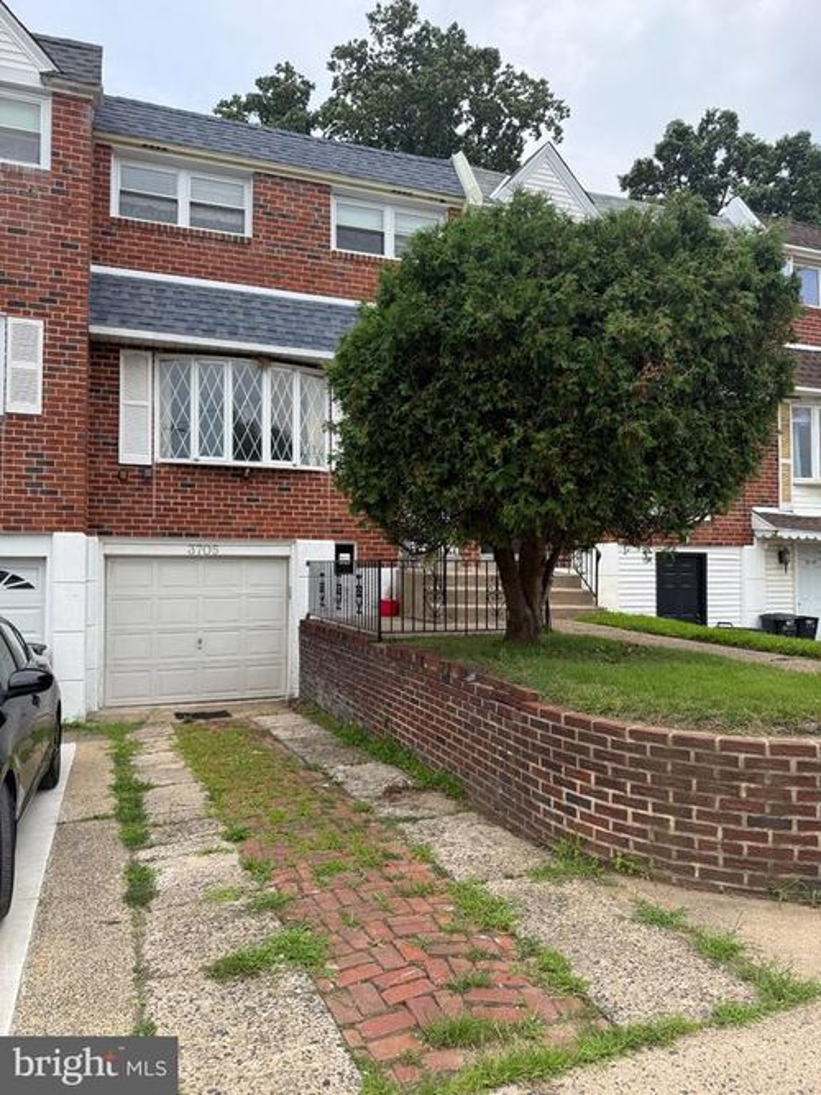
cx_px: 410
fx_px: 759
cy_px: 548
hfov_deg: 56.8
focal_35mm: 24
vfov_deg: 71.6
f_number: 1.78
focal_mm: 6.76
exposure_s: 1/1464
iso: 100
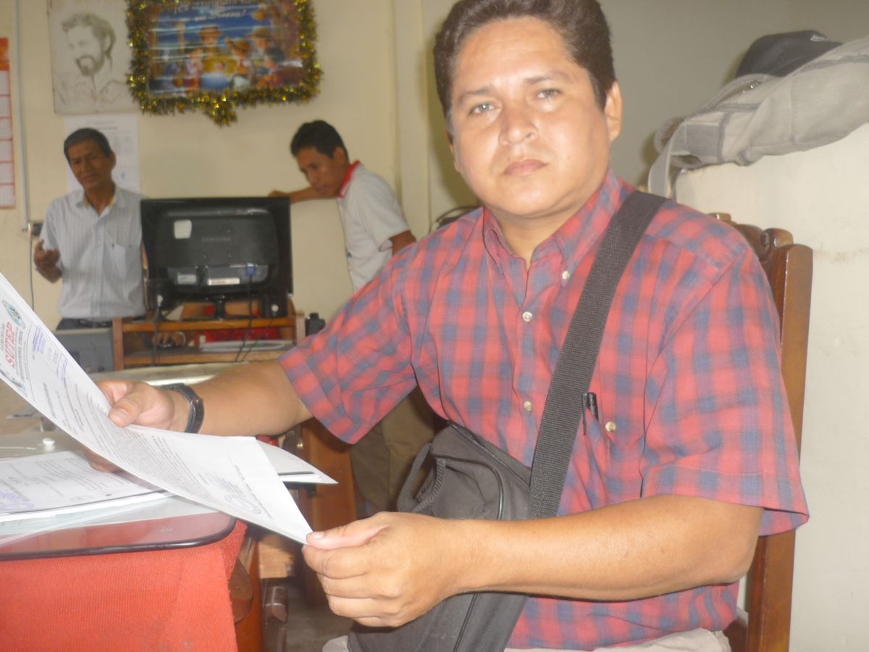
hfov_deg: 55.4
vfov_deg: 42.9
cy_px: 326
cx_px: 434
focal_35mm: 33
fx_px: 828
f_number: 2.8
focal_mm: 5.5
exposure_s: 1/30
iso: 100
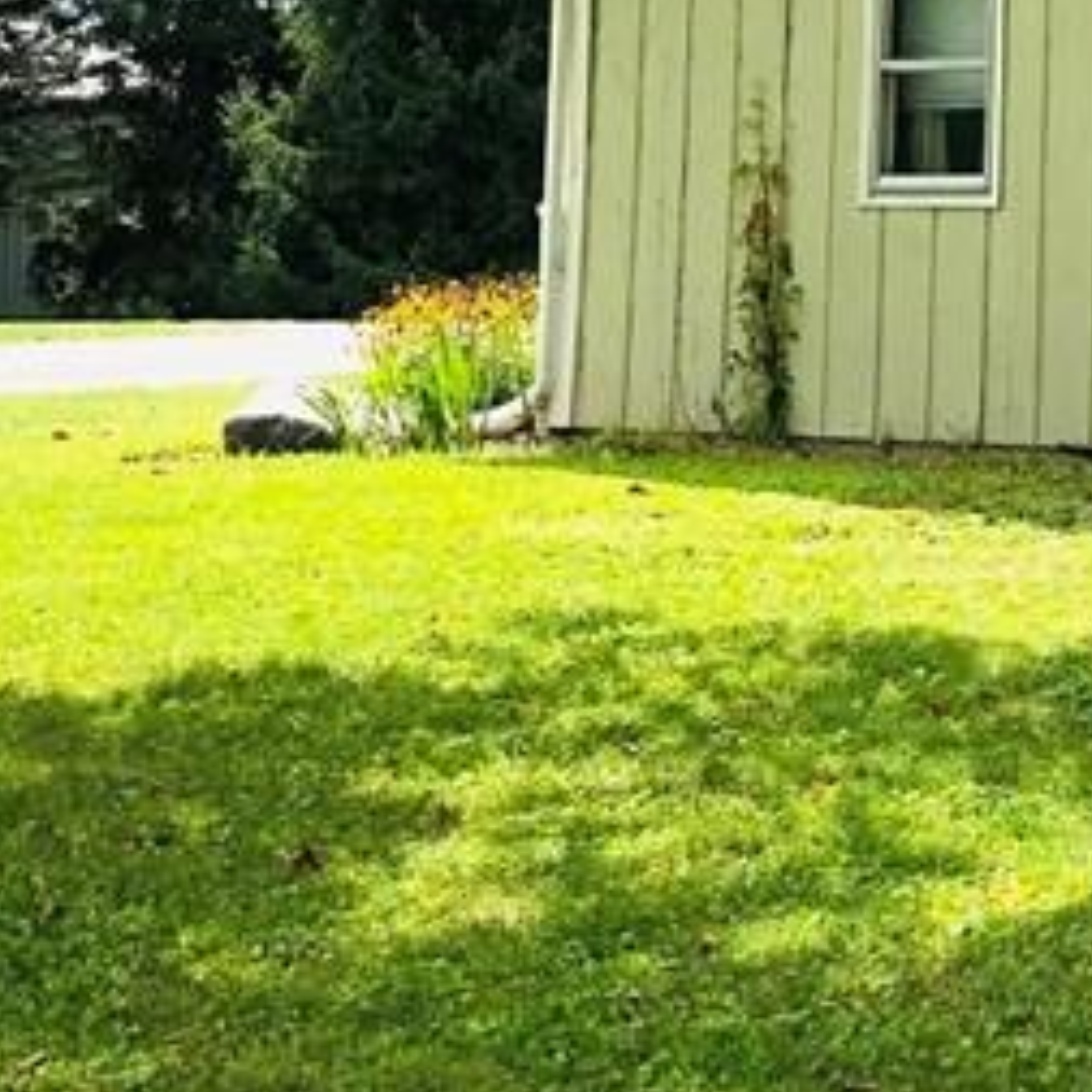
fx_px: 3569
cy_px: 24
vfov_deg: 17.0
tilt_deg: +3.8
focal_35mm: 100
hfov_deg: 16.6
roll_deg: -0.9
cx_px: 1362
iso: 20
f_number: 1.8
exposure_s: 1/1033
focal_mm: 3.99
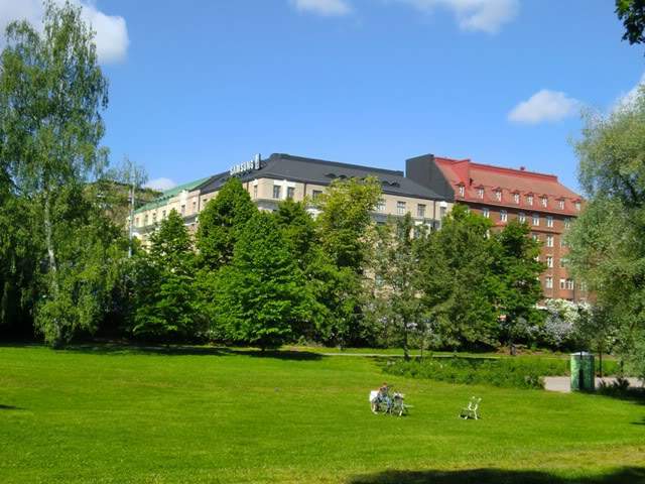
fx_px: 969
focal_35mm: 52
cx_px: 322
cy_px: 242
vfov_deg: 28.0
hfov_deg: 36.8
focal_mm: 9.3
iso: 64
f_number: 3.7
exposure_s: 1/640
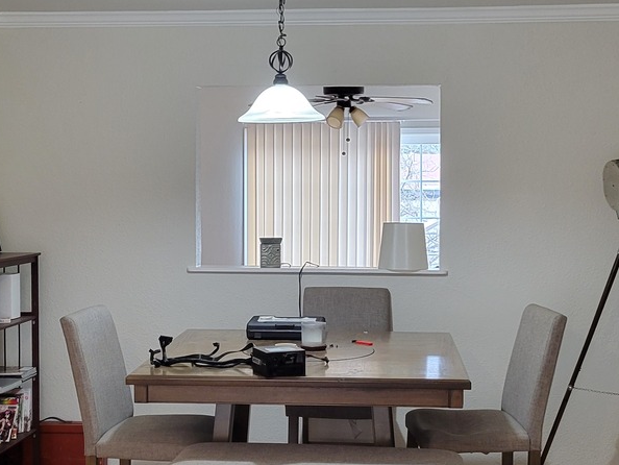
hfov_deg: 30.7
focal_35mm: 63
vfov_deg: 23.3
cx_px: 303
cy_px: 245
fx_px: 1127
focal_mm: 5.4
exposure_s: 1/40
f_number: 1.8
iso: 200
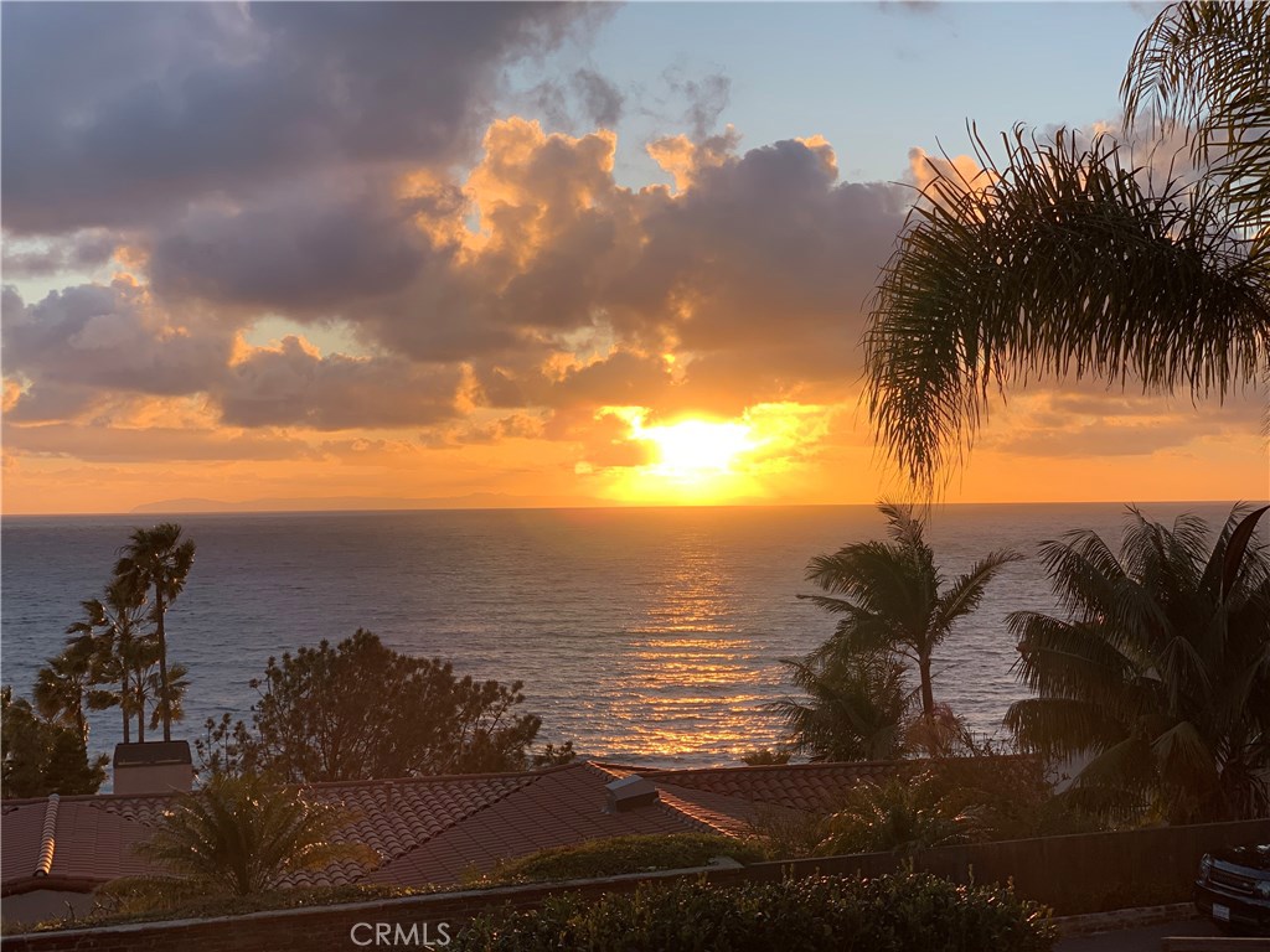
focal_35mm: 52
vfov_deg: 28.0
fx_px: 1908
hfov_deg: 36.8
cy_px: 476
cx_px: 635
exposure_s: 1/466
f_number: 2.4
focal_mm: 6
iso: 16
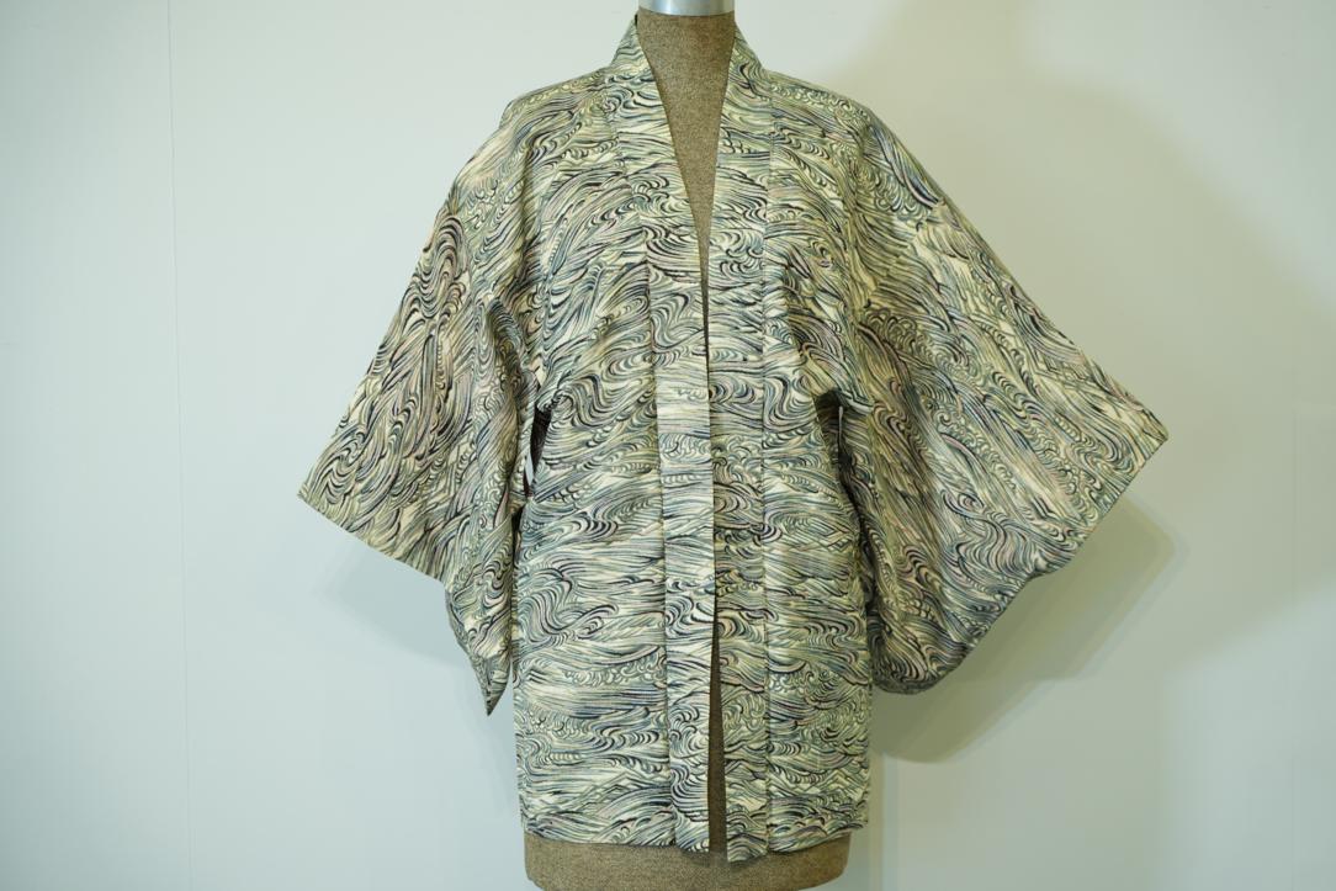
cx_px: 668
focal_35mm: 76
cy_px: 446
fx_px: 2821
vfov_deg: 18.0
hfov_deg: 26.6
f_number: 4
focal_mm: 76
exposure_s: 1/80
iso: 800
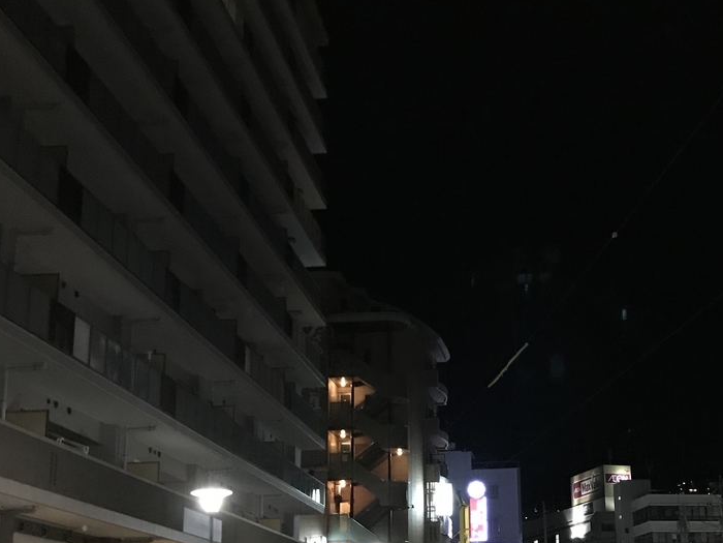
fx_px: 1003
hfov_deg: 38.9
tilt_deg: +13.0
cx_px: 511
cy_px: 439
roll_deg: +2.1
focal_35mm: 48
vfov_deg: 29.5
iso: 100
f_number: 1.8
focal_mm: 3.99
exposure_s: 1/8
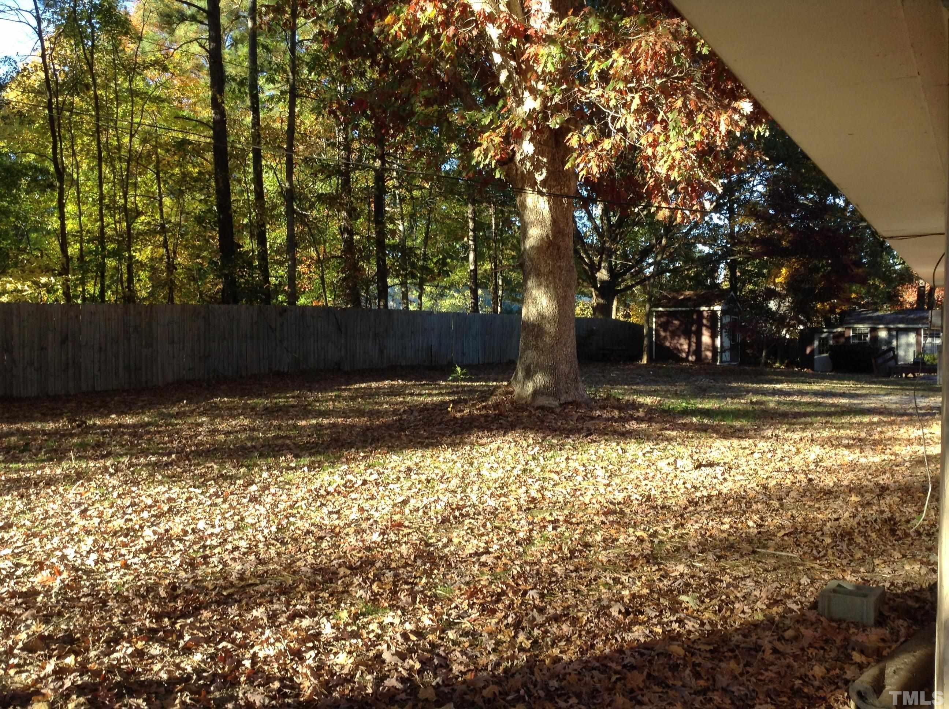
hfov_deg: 55.4
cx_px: 474
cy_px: 354
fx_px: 903
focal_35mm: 33
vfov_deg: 42.8
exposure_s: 1/130
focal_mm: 3.3
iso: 25
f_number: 2.4
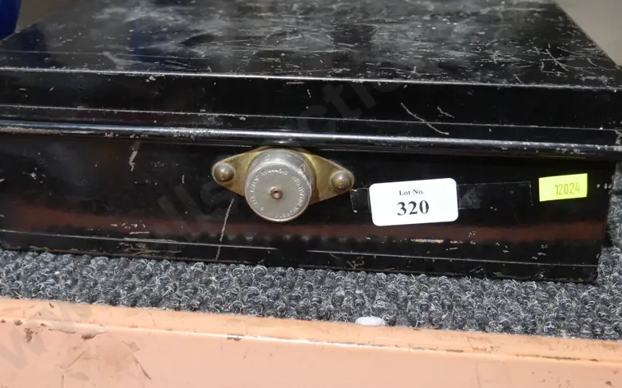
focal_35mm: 43
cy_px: 145
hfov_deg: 46.2
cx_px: 288
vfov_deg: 29.7
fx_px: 729
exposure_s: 1/60
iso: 800
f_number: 3.6
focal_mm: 15
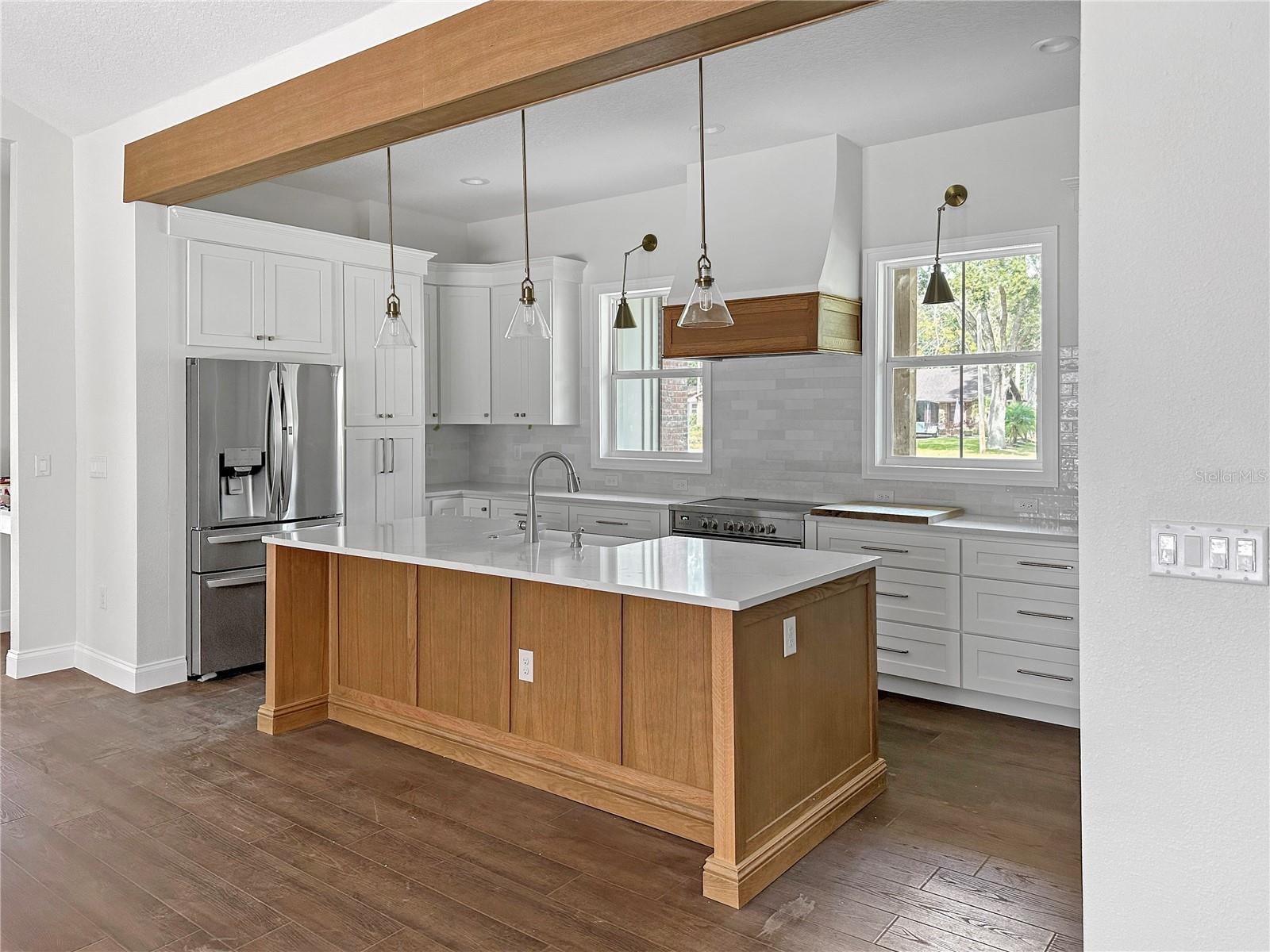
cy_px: 476
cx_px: 635
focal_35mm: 24
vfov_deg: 56.8
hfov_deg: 71.6
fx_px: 881
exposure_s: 1/121
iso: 200
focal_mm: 6.86
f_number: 1.78
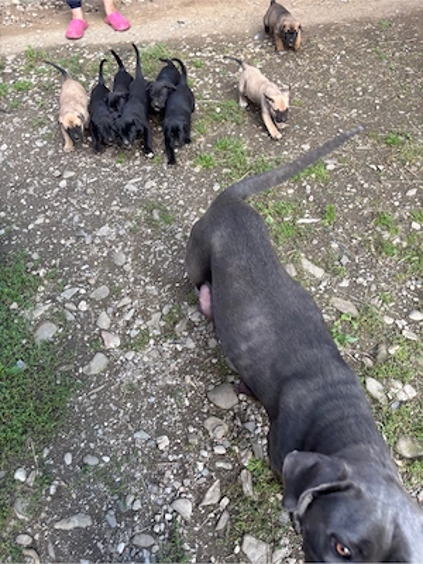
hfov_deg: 53.1
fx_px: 424
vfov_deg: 67.3
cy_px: 282
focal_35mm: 26
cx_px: 212
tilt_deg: -54.6
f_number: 1.6
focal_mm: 5.96
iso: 50
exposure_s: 1/121
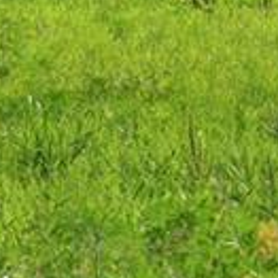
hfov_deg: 3.1
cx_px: -609
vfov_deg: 3.2
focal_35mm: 548
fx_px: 4982
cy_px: -132
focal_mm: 55
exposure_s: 1/500
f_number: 11
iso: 400
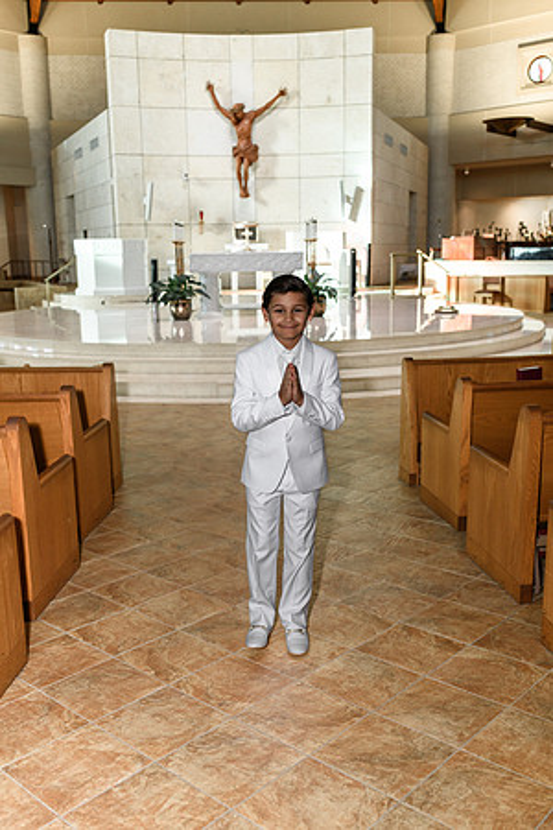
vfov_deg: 54.4
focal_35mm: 35
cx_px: 276
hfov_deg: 37.9
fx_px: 806
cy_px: 415
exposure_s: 1/160
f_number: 3.5
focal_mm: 35
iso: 250
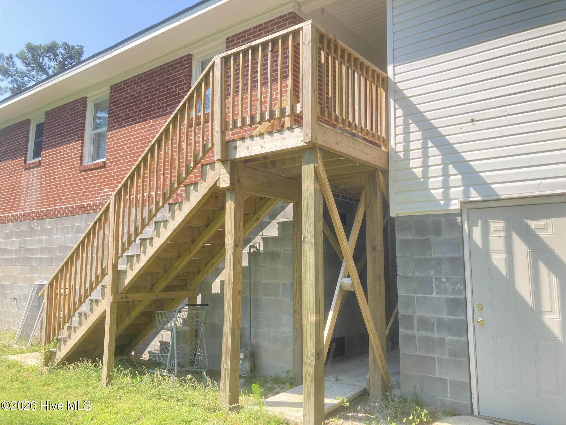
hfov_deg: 63.4
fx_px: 458
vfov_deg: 49.7
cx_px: 283
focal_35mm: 28
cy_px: 212
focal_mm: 3.99
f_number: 1.8
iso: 20
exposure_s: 1/417
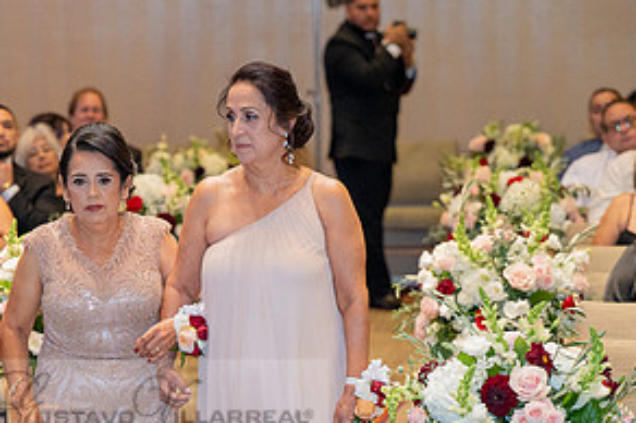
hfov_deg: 10.3
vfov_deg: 6.9
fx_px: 3512
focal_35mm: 199
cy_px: 411
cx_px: 144
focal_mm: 100
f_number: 3.2
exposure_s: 1/160
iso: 1250
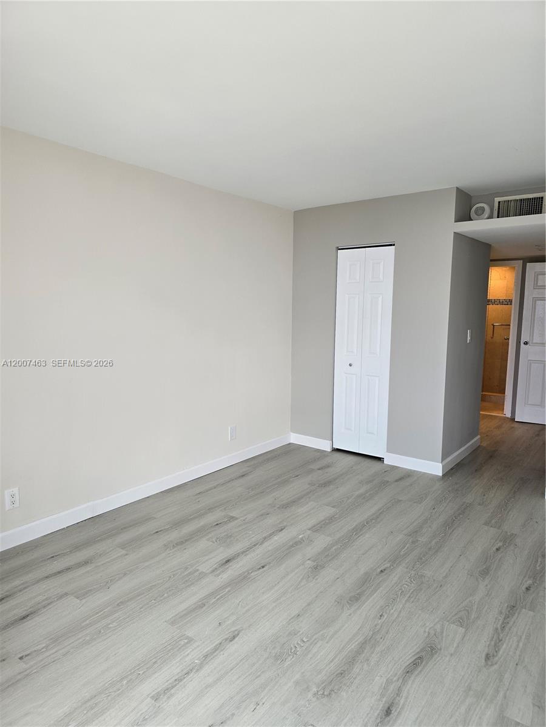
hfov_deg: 58.9
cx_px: 273
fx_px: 484
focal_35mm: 23
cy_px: 364
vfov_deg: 73.9
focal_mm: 6.3
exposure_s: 1/60
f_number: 1.7
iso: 20
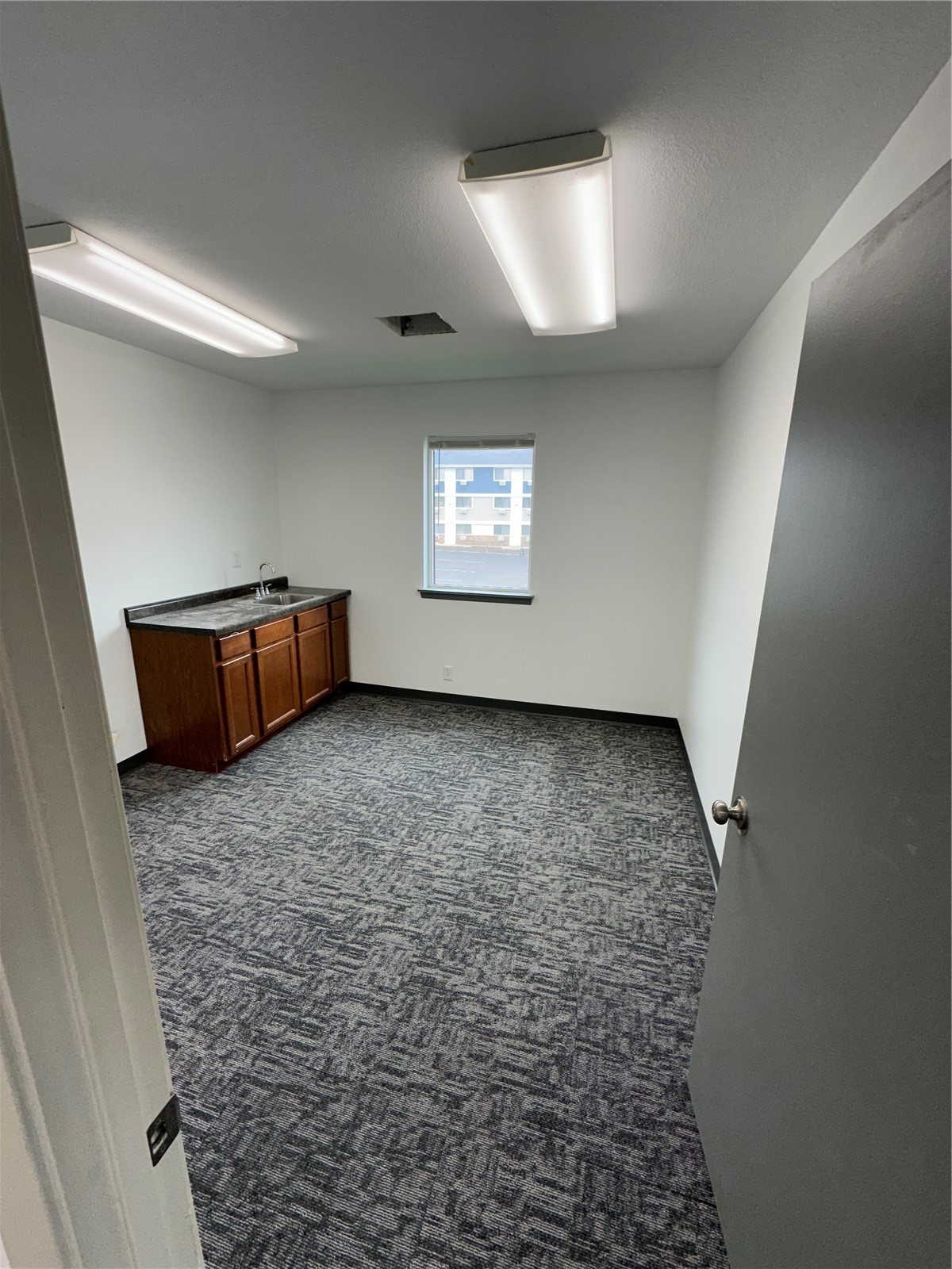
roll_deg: -1.6
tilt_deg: -14.0
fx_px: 513
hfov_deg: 85.7
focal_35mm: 14
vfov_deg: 102.1
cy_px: 634
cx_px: 476
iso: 80
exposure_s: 1/120
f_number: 2.2
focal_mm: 2.22
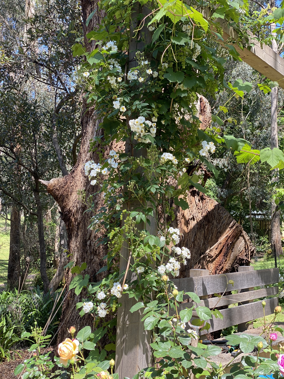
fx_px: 569
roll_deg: -2.1
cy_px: 190
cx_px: 142
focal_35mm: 52
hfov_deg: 28.0
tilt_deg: +5.2
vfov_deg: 36.8
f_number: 2
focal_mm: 6
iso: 20
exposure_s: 1/180
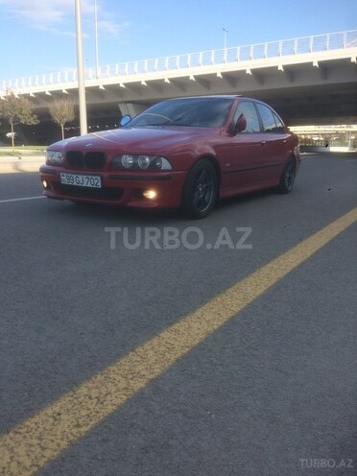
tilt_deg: -11.6
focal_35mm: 29
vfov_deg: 61.7
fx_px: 399
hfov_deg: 48.2
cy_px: 238
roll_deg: -0.3
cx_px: 178
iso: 32
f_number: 2.2
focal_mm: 4.15
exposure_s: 1/855
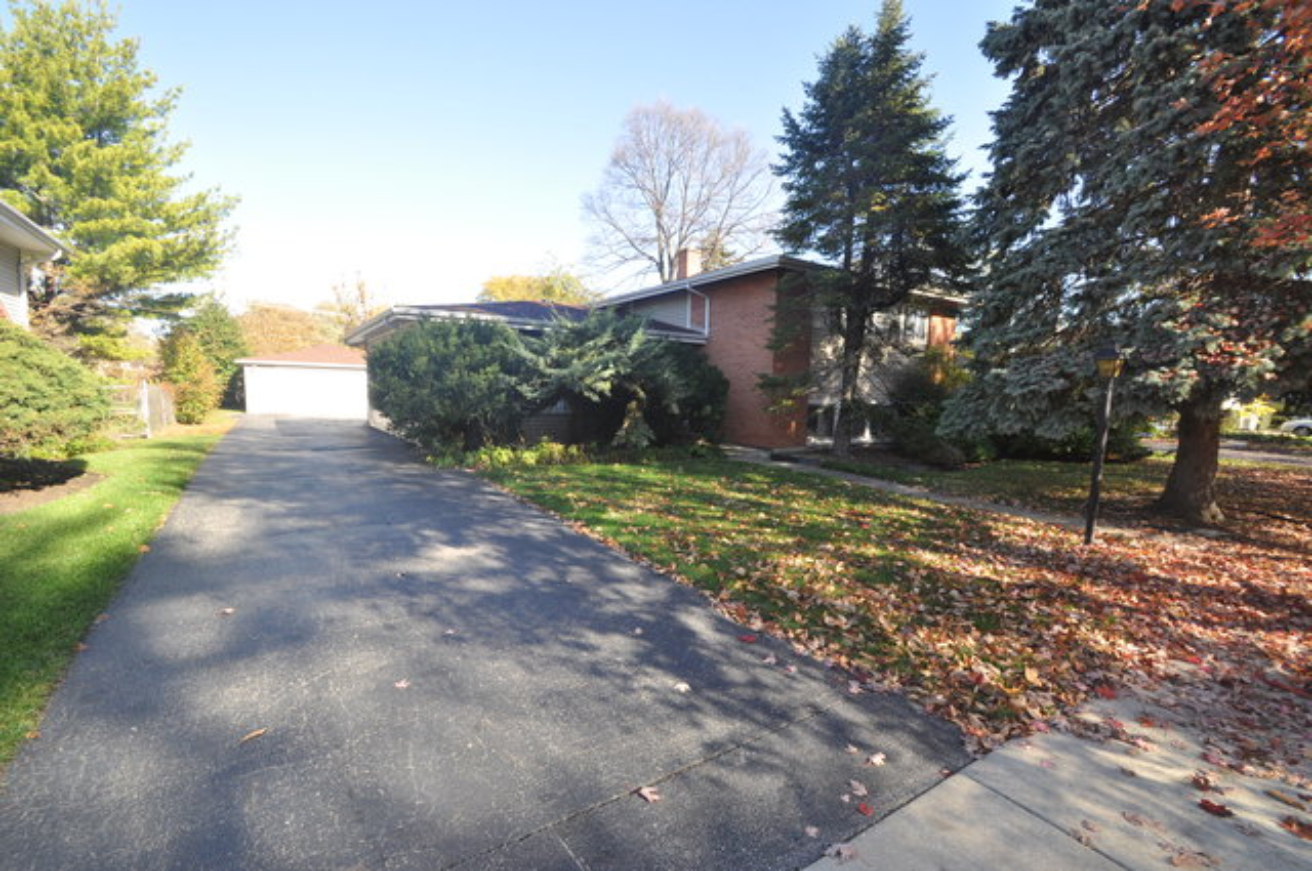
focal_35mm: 15
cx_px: 656
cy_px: 436
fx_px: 546
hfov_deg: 100.5
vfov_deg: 77.2
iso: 640
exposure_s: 1/320
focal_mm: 10
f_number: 9
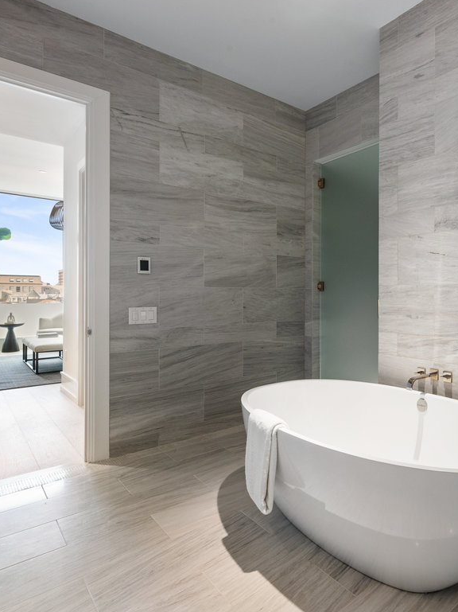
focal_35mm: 22
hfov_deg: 52.0
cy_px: 299
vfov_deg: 77.0
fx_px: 384
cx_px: 435
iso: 400
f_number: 11
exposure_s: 1/5
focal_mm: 14.5
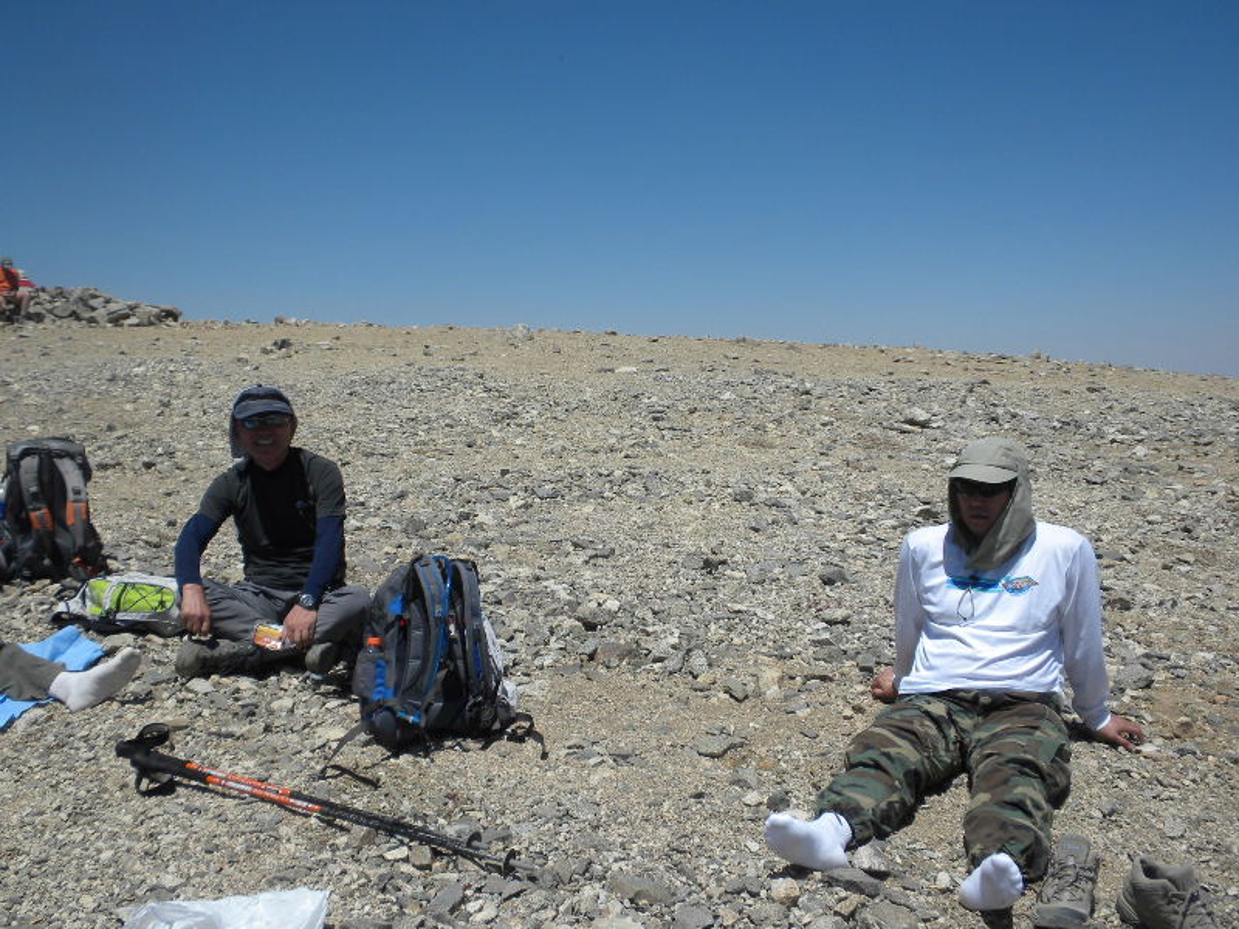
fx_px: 1324
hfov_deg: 50.1
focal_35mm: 37
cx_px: 620
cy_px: 464
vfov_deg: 38.7
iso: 64
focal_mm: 6.6
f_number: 10
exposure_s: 1/210
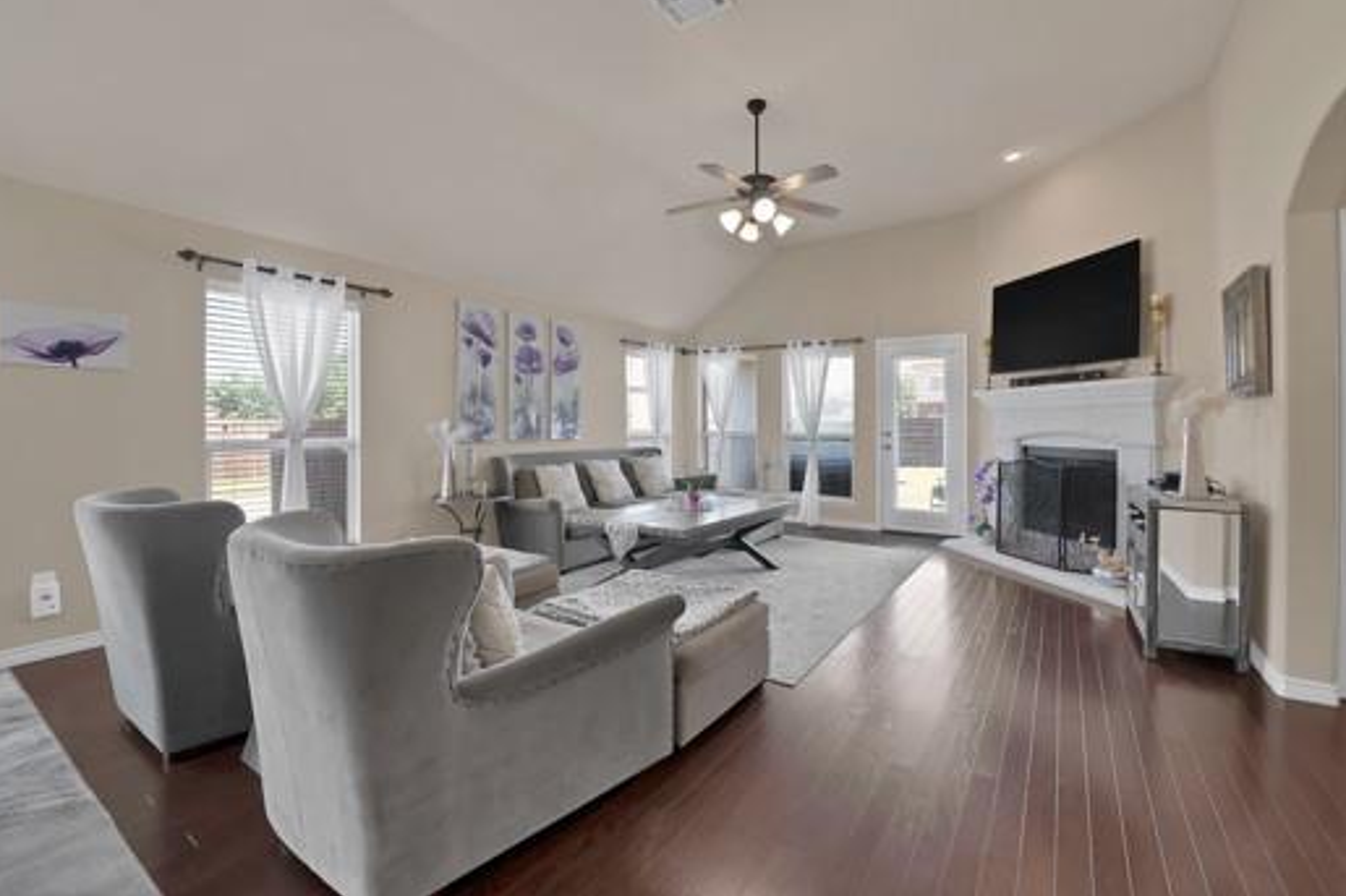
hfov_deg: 104.1
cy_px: 419
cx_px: 714
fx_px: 523
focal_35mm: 14
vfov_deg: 81.1
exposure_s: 1/6
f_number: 9
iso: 640
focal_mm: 12
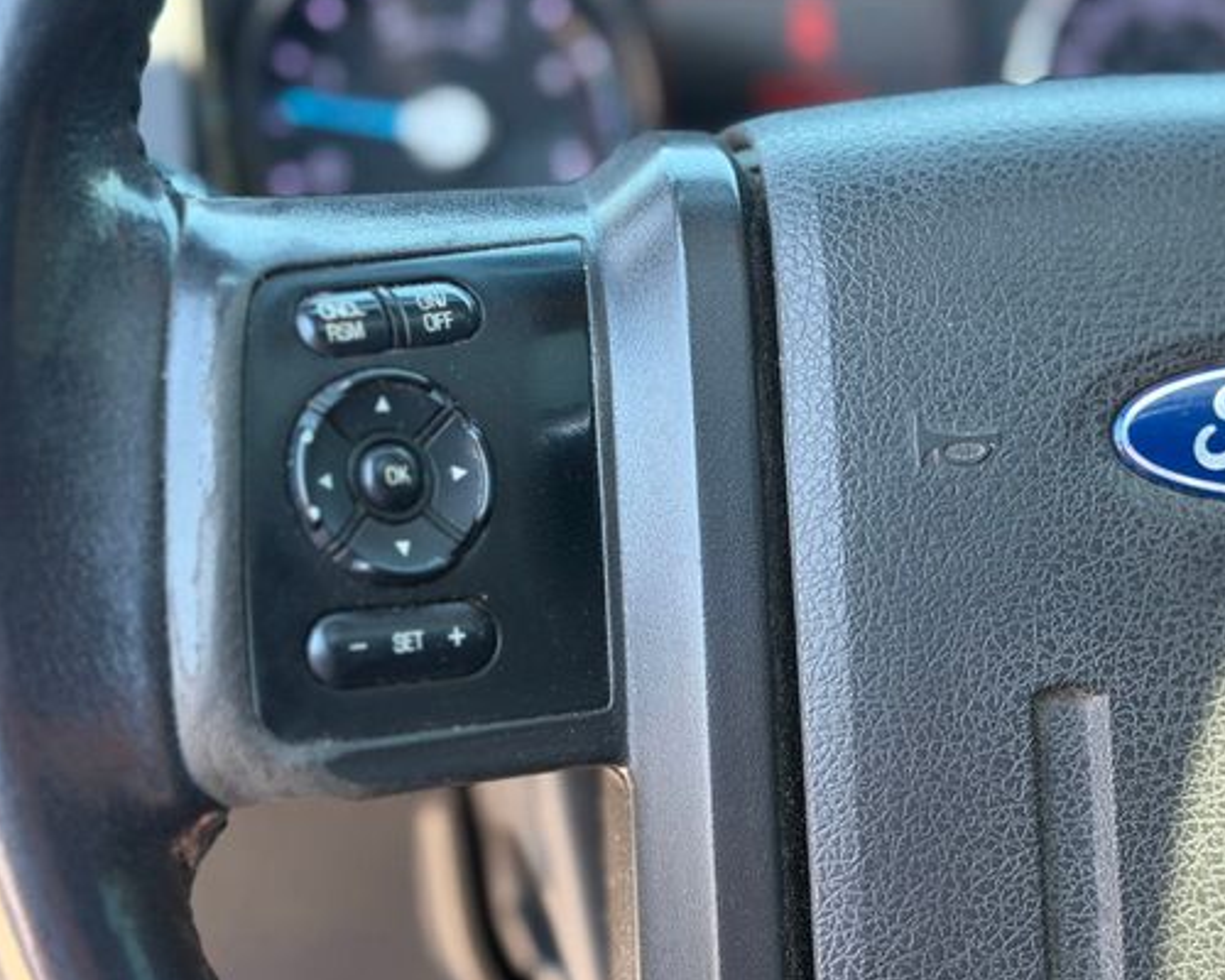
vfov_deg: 25.4
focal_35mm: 60
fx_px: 2175
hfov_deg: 31.3
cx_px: 745
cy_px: 517
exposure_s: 1/144
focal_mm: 6.76
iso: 64
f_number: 1.78
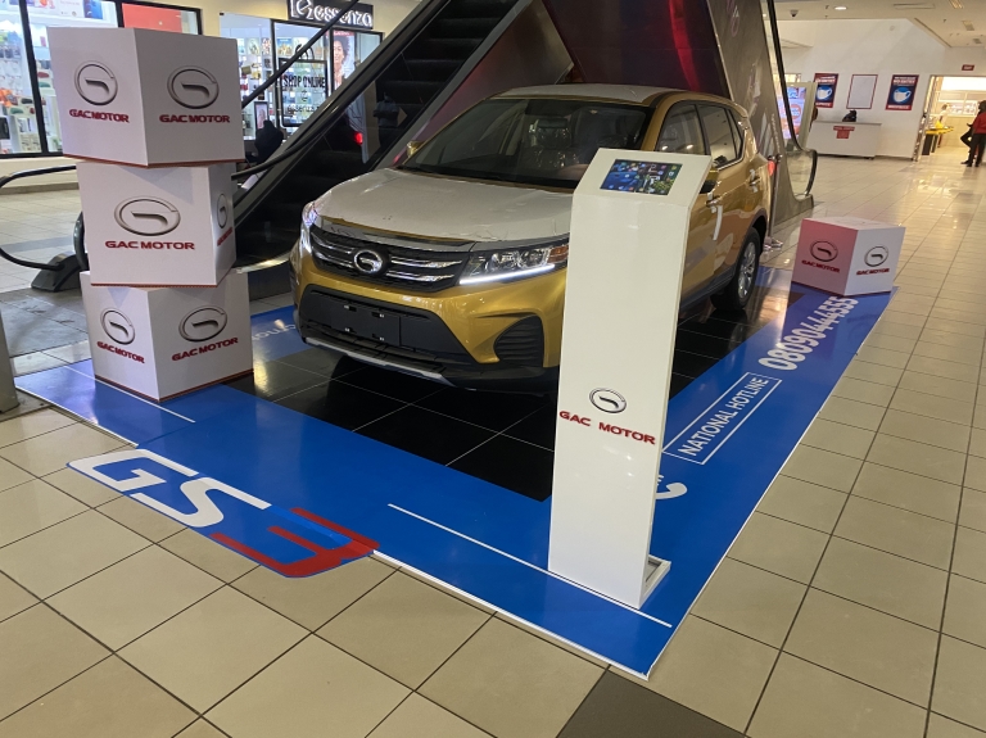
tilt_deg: -20.1
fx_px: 740
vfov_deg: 53.0
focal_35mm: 26
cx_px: 493
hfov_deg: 67.3
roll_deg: -2.3
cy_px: 369
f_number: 1.8
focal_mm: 4.25
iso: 400
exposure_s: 1/33
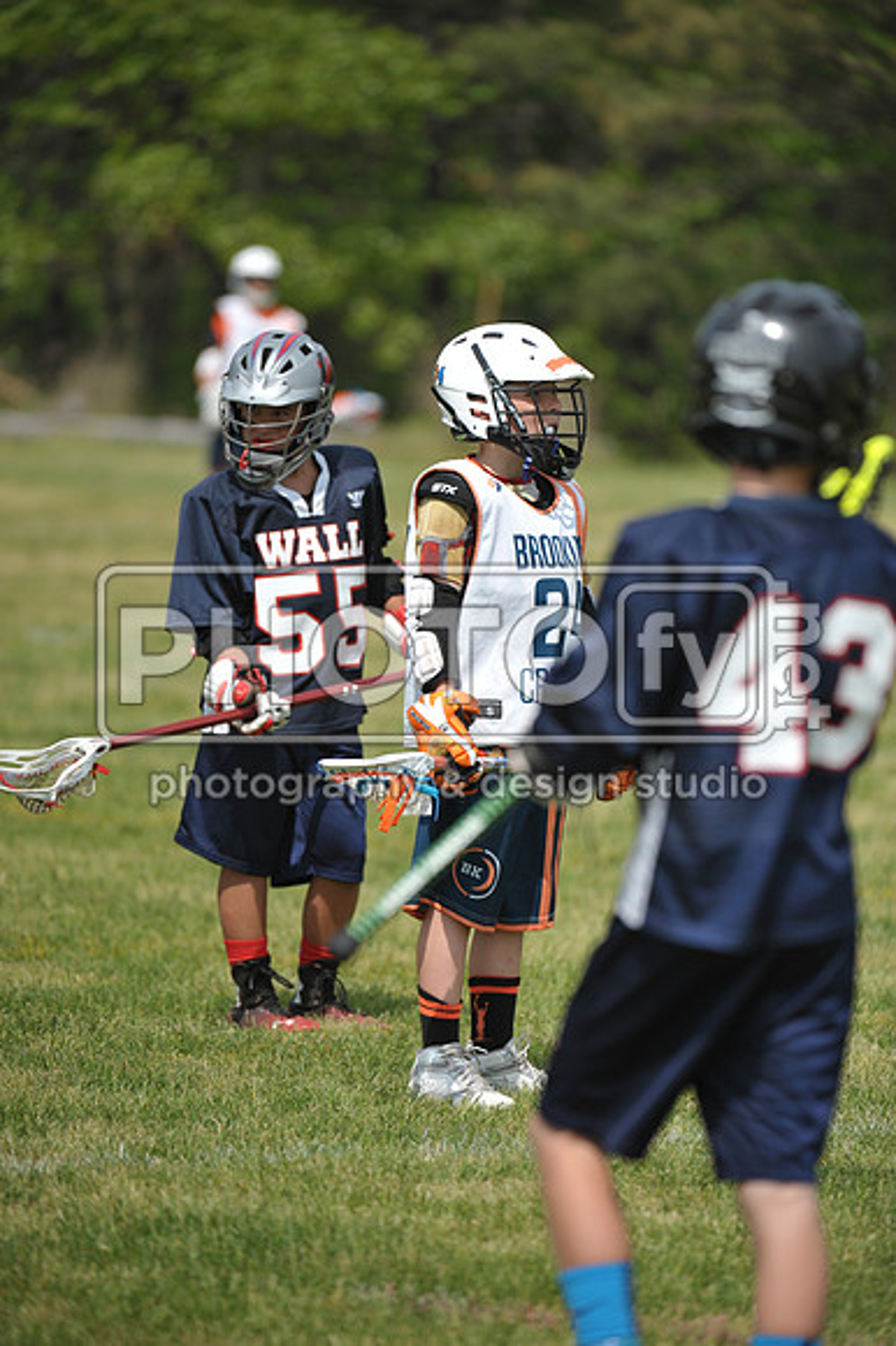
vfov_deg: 8.2
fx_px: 9344
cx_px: 448
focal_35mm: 250
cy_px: 673
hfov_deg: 5.5
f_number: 4
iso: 640
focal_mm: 250
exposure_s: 1/5000
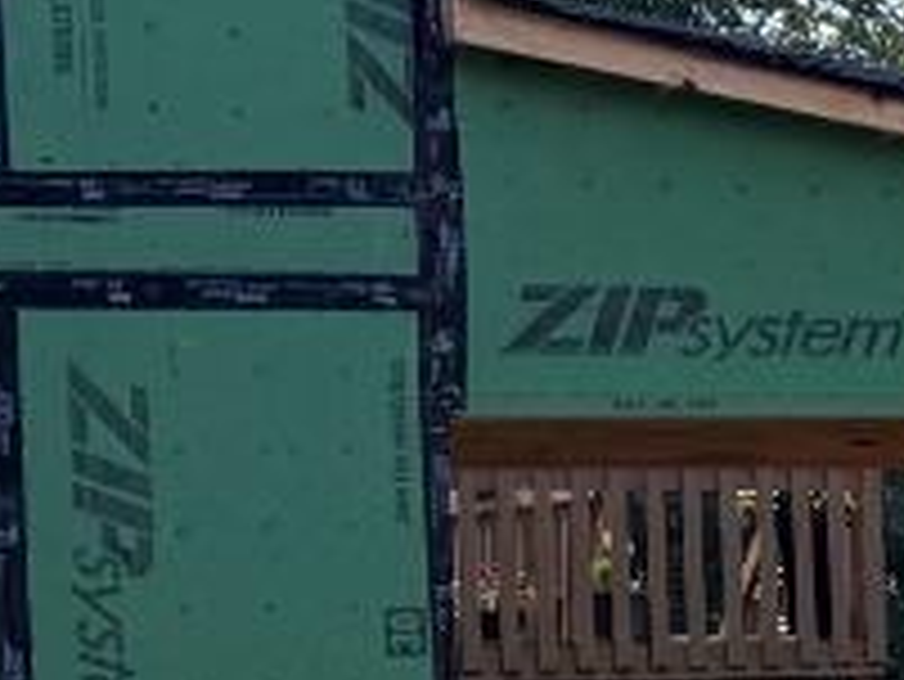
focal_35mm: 179
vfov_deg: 8.2
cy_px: 790
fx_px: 4677
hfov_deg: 9.4
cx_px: 2402
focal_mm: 6.76
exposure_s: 1/992
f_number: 1.78
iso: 100
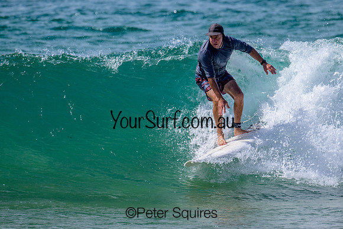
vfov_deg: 1.6
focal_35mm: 856
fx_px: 8161
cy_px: 114
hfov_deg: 2.4
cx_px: 182
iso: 800
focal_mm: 700
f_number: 11
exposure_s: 1/2000
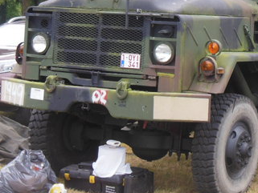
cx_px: 243
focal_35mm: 109
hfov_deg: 17.7
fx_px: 813
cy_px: 0
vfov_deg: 13.4
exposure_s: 1/60
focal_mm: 8.9
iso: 125
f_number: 4
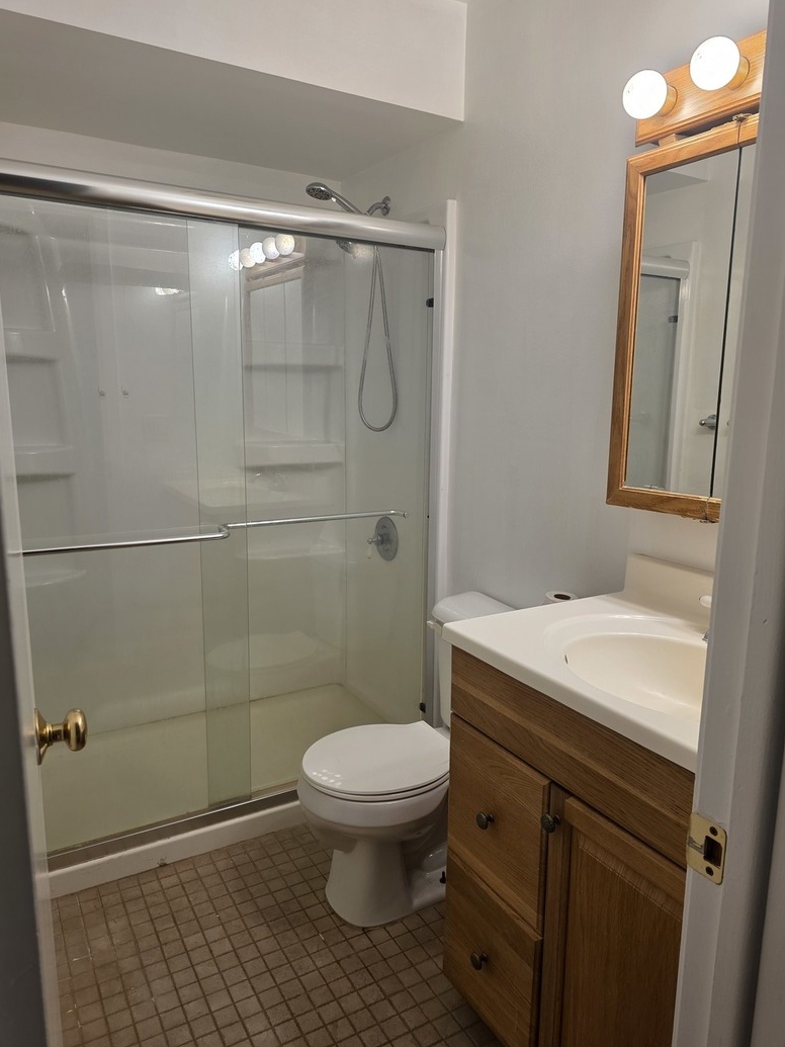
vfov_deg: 71.6
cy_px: 520
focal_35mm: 24
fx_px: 726
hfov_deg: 56.8
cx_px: 387
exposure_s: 1/120
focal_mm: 6.3
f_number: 1.7
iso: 160
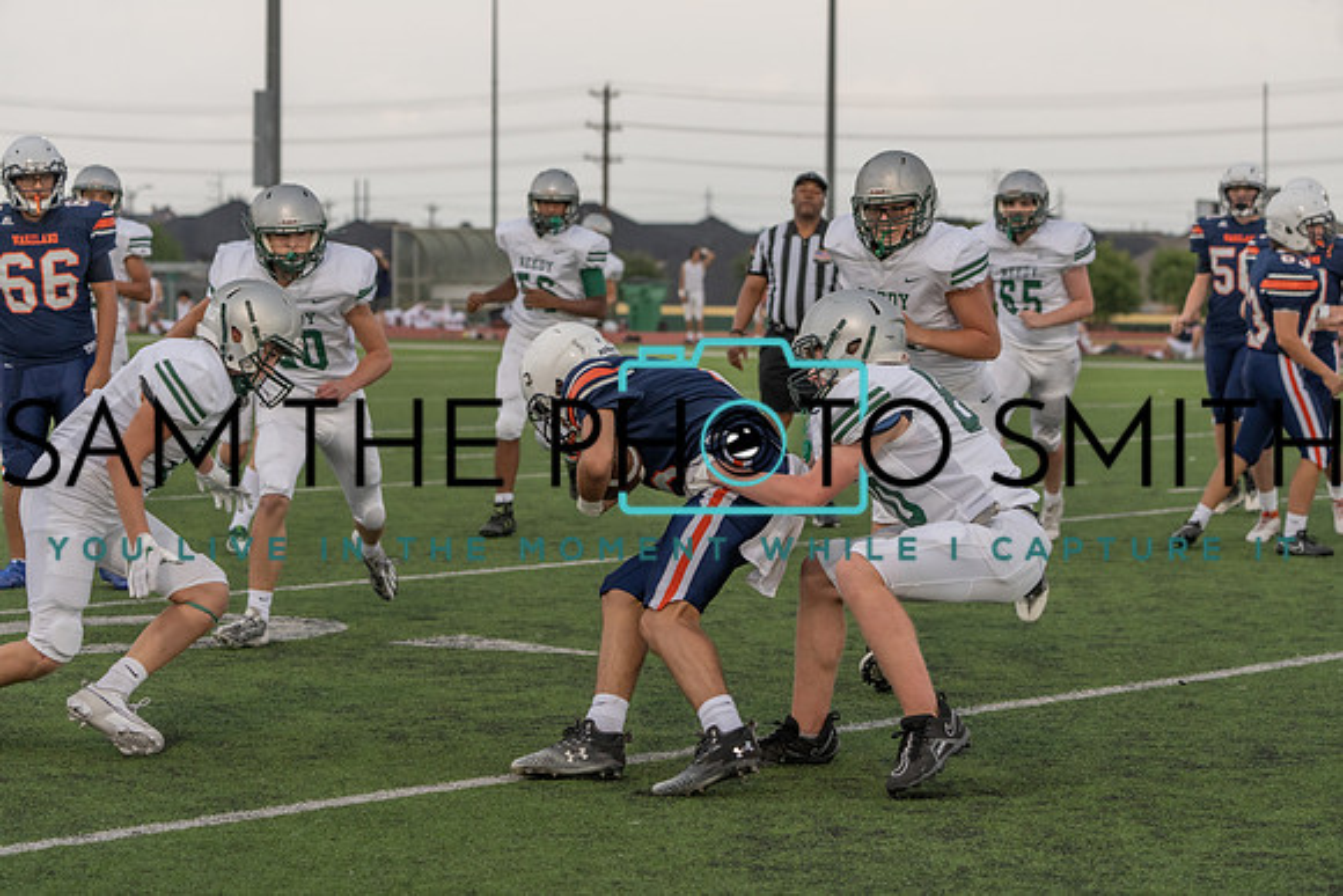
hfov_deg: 18.8
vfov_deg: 12.6
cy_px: 448
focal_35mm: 109
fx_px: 4067
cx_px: 672
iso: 1250
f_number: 5.6
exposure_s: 1/1000
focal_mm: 109
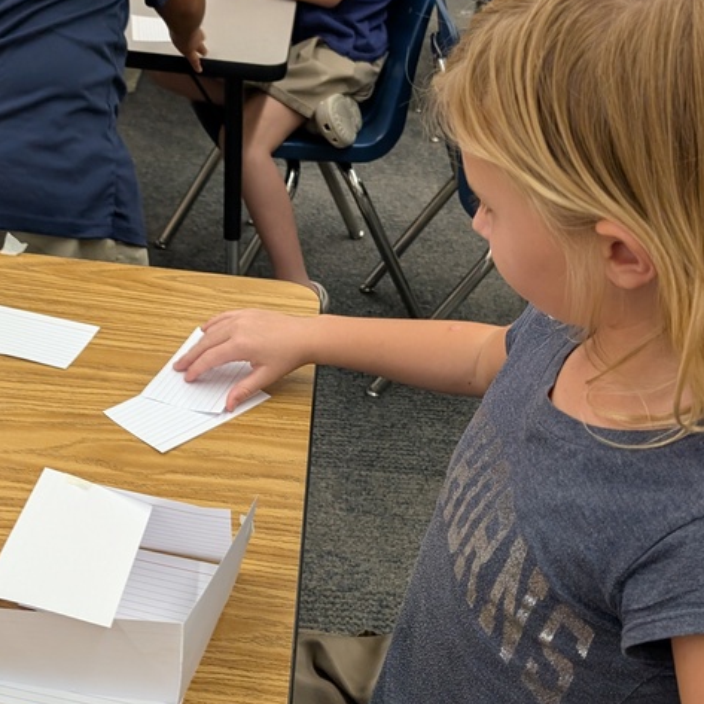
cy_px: 359
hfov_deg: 36.7
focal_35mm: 46
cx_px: 285
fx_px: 1058
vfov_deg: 36.8
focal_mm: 6.9
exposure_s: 1/120
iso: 143
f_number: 1.68
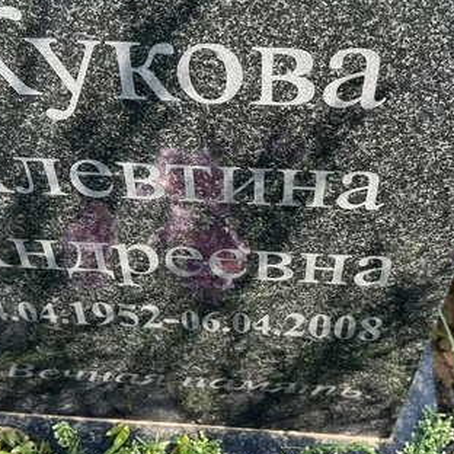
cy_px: 236
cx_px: 211
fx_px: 875
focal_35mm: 59
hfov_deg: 29.1
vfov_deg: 29.1
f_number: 1.5
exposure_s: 1/965
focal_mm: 5.7
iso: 50
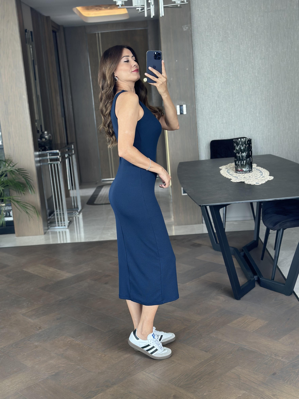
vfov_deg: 39.7
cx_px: 150
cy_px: 200
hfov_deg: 30.3
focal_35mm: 48
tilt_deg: -16.6
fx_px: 553
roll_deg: +5.3
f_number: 1.78
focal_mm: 6.86
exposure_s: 1/90
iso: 125
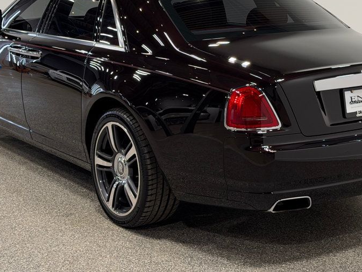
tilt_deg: -7.1
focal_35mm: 73
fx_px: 764
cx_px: 193
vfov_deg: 20.0
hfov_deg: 26.7
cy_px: 67
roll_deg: +1.1
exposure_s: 1/162
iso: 50
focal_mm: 6.76
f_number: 1.78
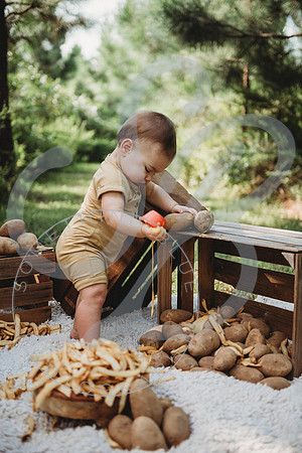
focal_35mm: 50
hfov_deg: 27.0
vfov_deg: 39.6
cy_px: 226
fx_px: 629
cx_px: 151
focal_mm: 50
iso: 100
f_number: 2.8
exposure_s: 1/320
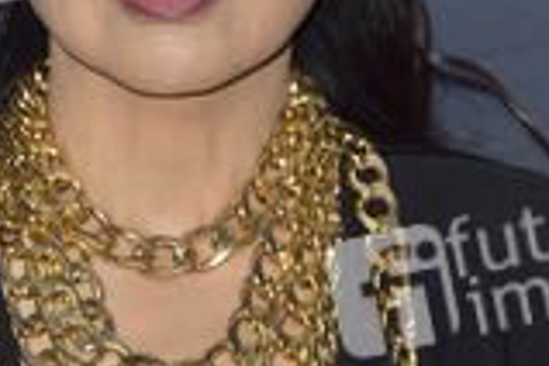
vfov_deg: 5.5
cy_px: 104
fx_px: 3843
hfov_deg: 8.2
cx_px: 192
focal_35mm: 252
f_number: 6.3
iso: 250
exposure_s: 1/250
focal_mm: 100
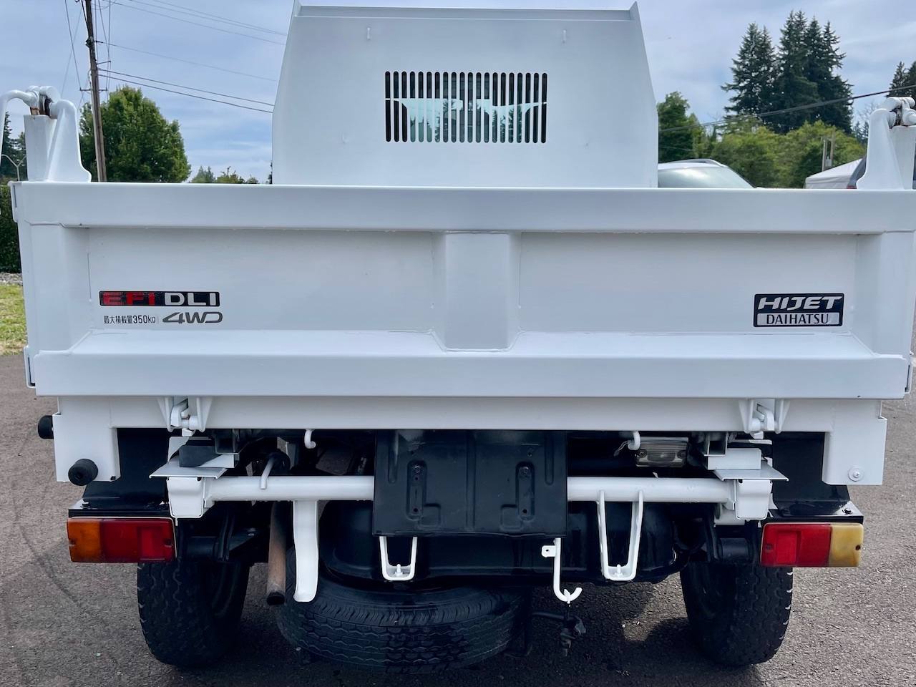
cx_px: 458
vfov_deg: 54.9
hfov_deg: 69.4
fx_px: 662
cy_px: 344
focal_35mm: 25
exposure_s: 1/3922
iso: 32
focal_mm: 5.1
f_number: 1.6
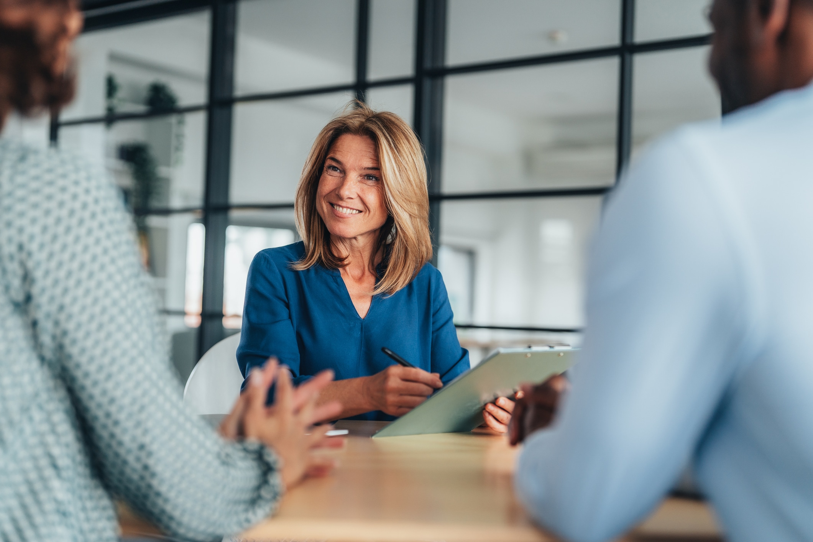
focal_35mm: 50
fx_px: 1129
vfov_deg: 27.0
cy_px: 271
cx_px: 406
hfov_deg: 39.6
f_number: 1.6
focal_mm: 50
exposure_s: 1/500
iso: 200
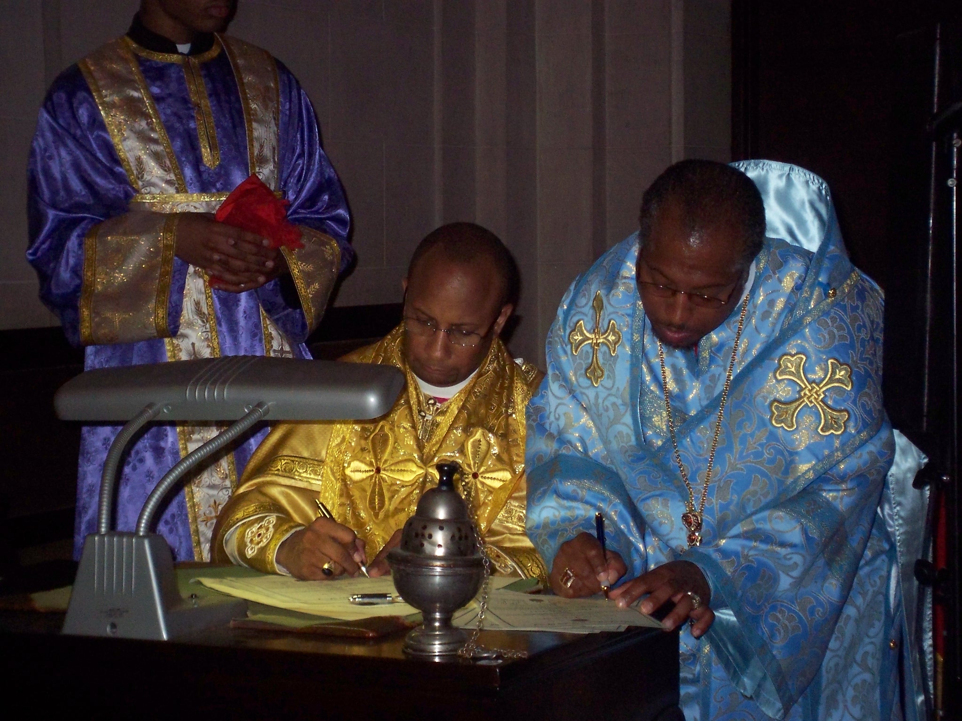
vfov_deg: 16.2
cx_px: 481
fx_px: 2529
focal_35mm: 91
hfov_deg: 21.5
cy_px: 360
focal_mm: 15.2
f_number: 4.3
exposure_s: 1/100
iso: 250
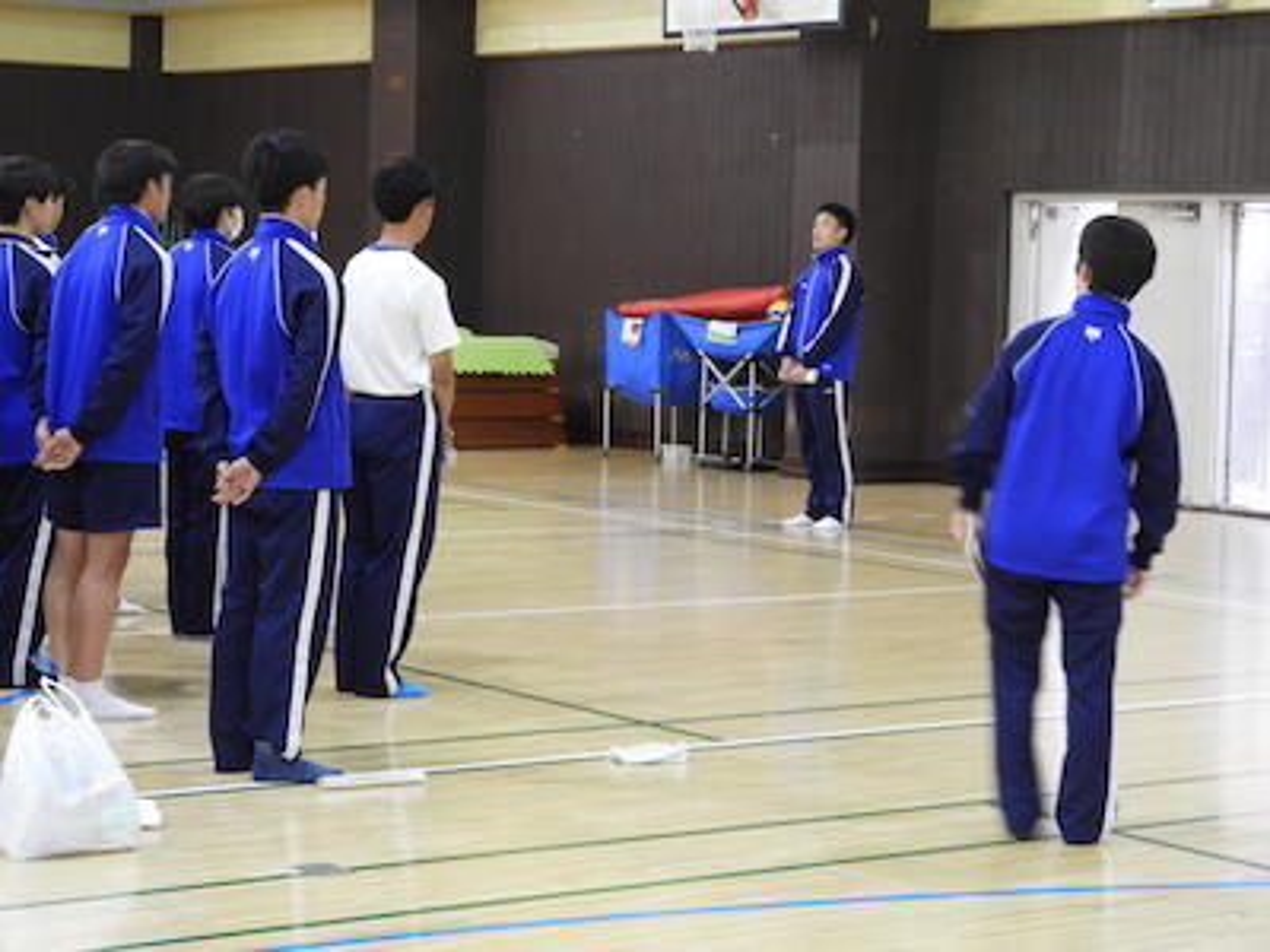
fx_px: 3119
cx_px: 635
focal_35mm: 85
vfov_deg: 17.4
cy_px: 476
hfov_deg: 23.0
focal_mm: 15.2
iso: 450
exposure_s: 1/15
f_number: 4.5
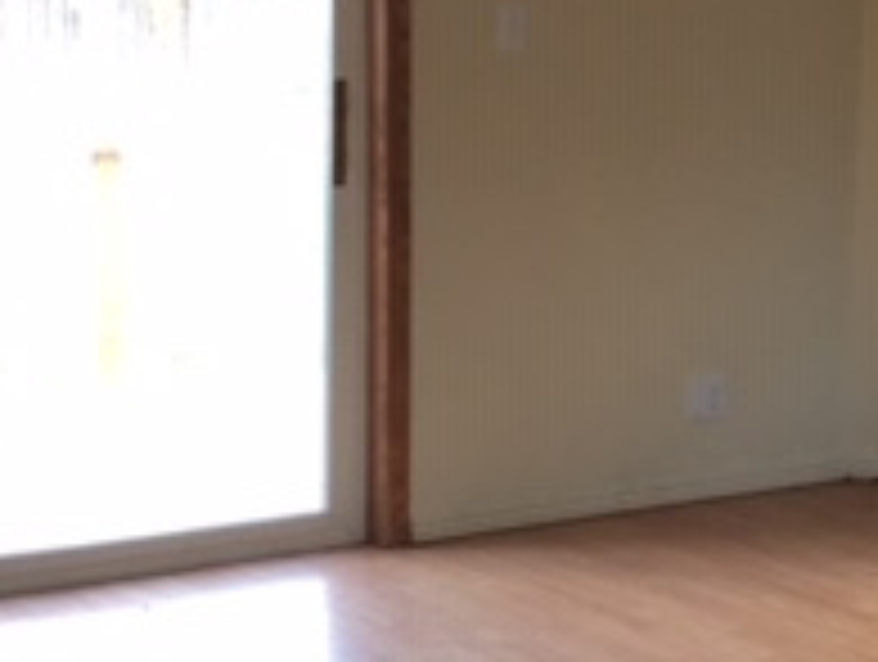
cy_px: 302
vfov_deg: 15.6
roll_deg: -2.6
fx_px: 2414
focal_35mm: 95
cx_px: 1324
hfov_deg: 18.3
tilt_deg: -8.5
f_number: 2.2
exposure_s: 1/60
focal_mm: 4.15
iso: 32
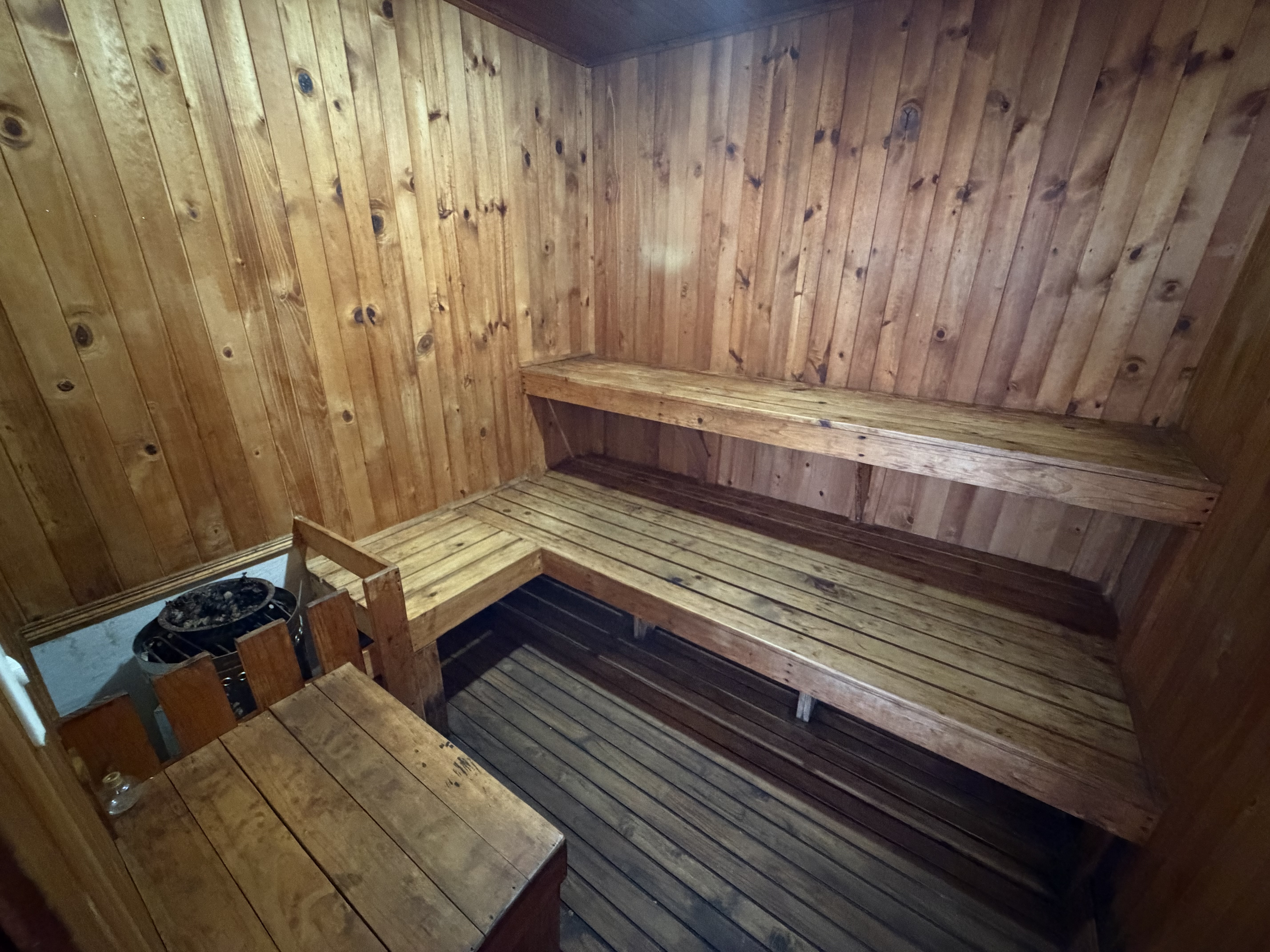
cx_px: 635
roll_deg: -0.4
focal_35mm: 14
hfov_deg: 102.1
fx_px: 514
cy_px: 476
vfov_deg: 85.7
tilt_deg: -21.9
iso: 1250
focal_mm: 2.22
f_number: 2.2
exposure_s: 1/30
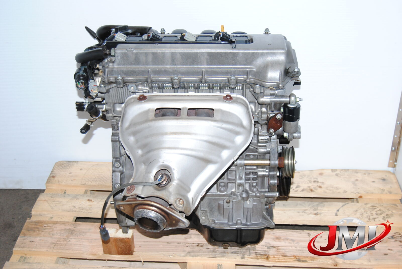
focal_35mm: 52
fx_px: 587
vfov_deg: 25.8
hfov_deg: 37.8
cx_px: 201
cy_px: 134
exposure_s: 1/200
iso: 400
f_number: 4.5
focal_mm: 35
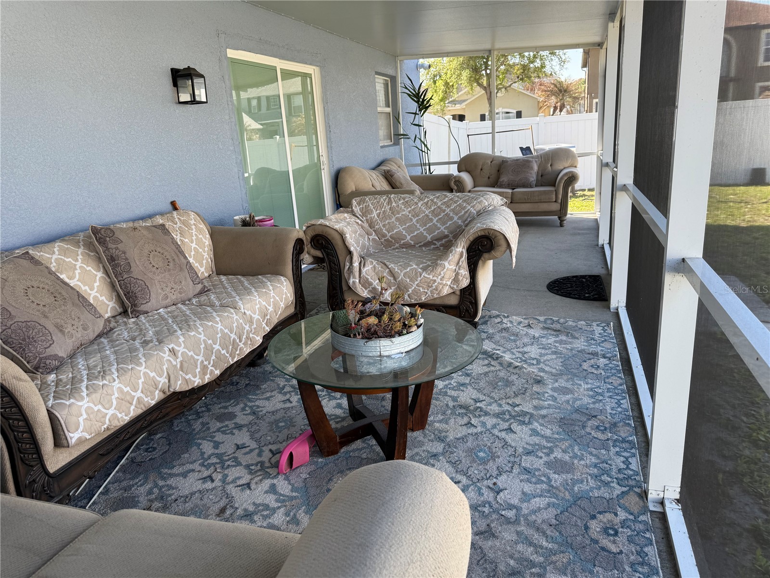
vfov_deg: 56.8
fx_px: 534
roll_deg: +4.5
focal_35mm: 24
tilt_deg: -15.6
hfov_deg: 71.6
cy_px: 289
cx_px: 385
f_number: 1.78
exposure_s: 1/430
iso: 80
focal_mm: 6.76
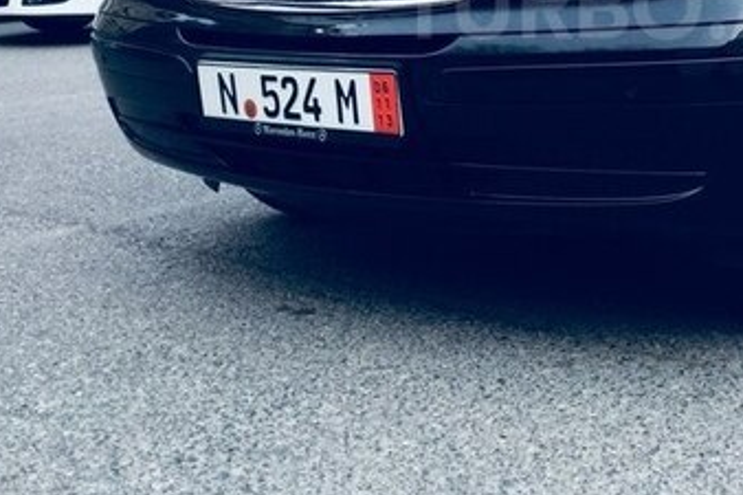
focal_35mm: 63
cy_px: 6
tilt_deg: -4.8
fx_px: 1300
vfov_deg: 20.9
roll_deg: +0.2
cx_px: 624
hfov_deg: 30.9
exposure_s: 1/578
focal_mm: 3.3
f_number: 2.4
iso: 25
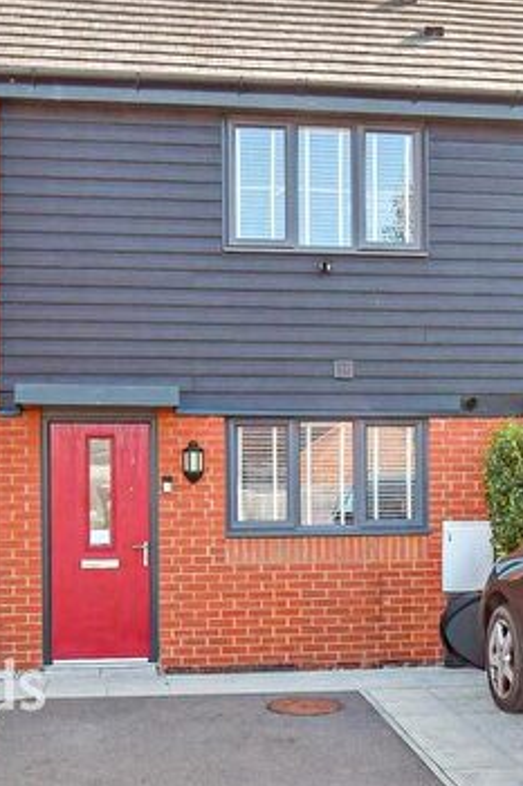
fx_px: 916
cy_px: 327
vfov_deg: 46.2
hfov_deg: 31.8
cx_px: 290
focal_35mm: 42
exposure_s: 1/320
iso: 800
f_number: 9
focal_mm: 14
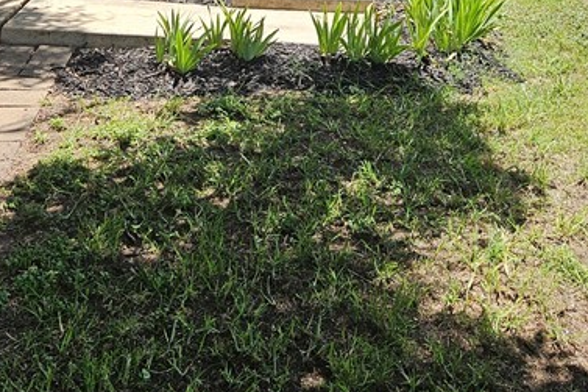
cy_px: -187
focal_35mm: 65
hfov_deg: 31.0
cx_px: 289
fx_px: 1061
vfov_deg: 18.6
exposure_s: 1/688
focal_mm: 5.4
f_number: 1.8
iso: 25
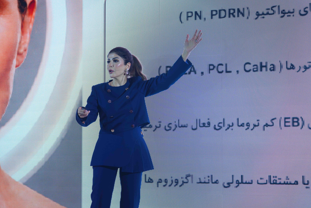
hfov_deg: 18.1
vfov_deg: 12.1
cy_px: 104
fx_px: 976
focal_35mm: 113
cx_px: 157
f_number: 2.8
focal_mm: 112
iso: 500
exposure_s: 1/250
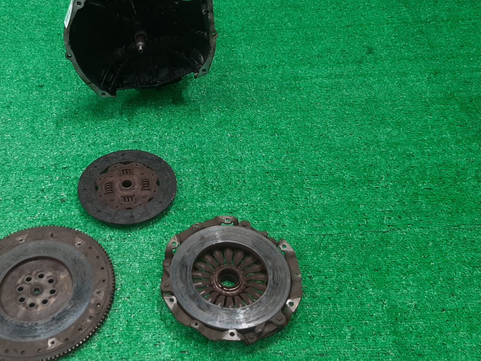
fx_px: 570
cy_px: 136
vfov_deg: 35.0
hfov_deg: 45.0
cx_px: 153
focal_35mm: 41
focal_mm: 3.93
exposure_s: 1/50
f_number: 1.7
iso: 108
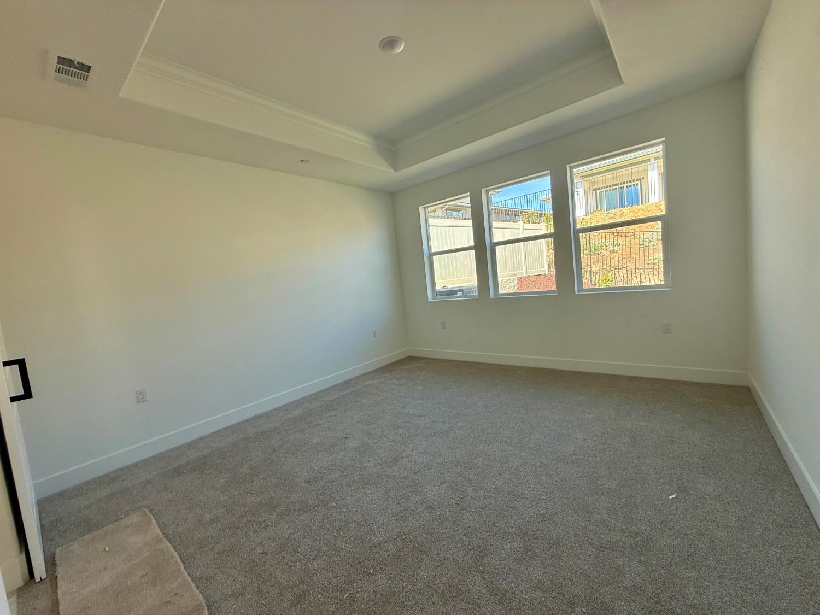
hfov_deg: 102.1
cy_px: 308
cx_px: 410
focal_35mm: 14
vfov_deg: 85.7
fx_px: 332
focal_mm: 2.22
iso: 50
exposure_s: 1/124
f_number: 2.2
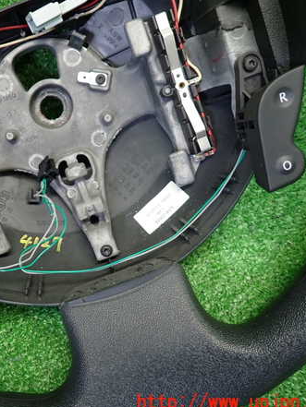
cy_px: 207
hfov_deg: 40.4
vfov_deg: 53.9
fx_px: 401
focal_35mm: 34
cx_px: 68
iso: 200
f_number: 2
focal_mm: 4.5
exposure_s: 1/30
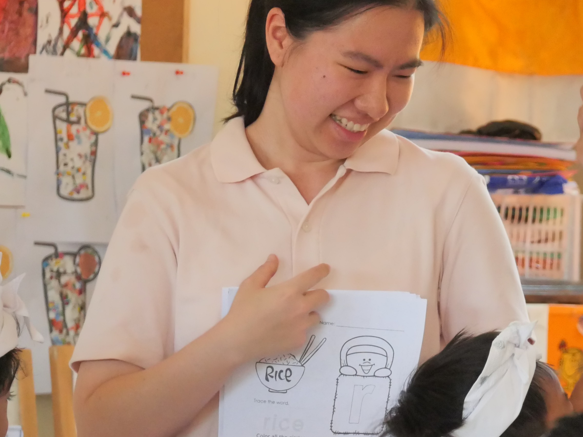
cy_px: 289
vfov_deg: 4.5
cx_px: 574
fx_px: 5524
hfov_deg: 6.0
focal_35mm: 328
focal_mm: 72
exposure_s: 1/160
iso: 3200
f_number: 5
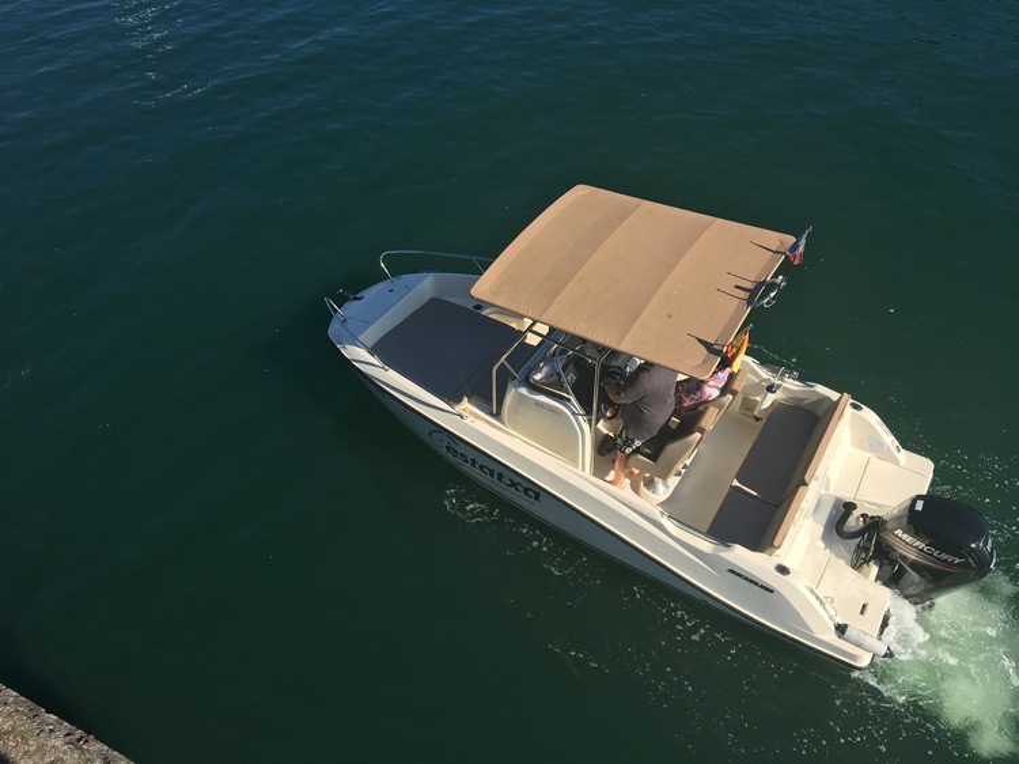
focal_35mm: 29
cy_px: 382
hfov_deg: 61.7
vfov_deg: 48.2
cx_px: 510
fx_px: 853
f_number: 2.2
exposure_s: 1/1148
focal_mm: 4.15
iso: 25
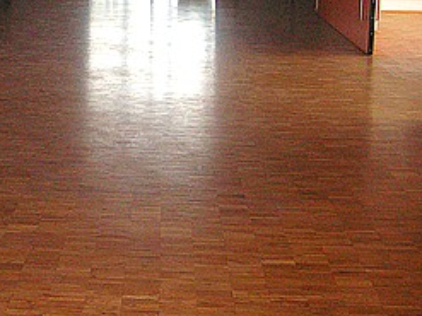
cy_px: 45
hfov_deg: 27.1
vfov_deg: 20.9
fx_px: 841
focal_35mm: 69
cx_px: 38
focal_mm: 6.1
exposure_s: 1/45
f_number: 2.8
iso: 160
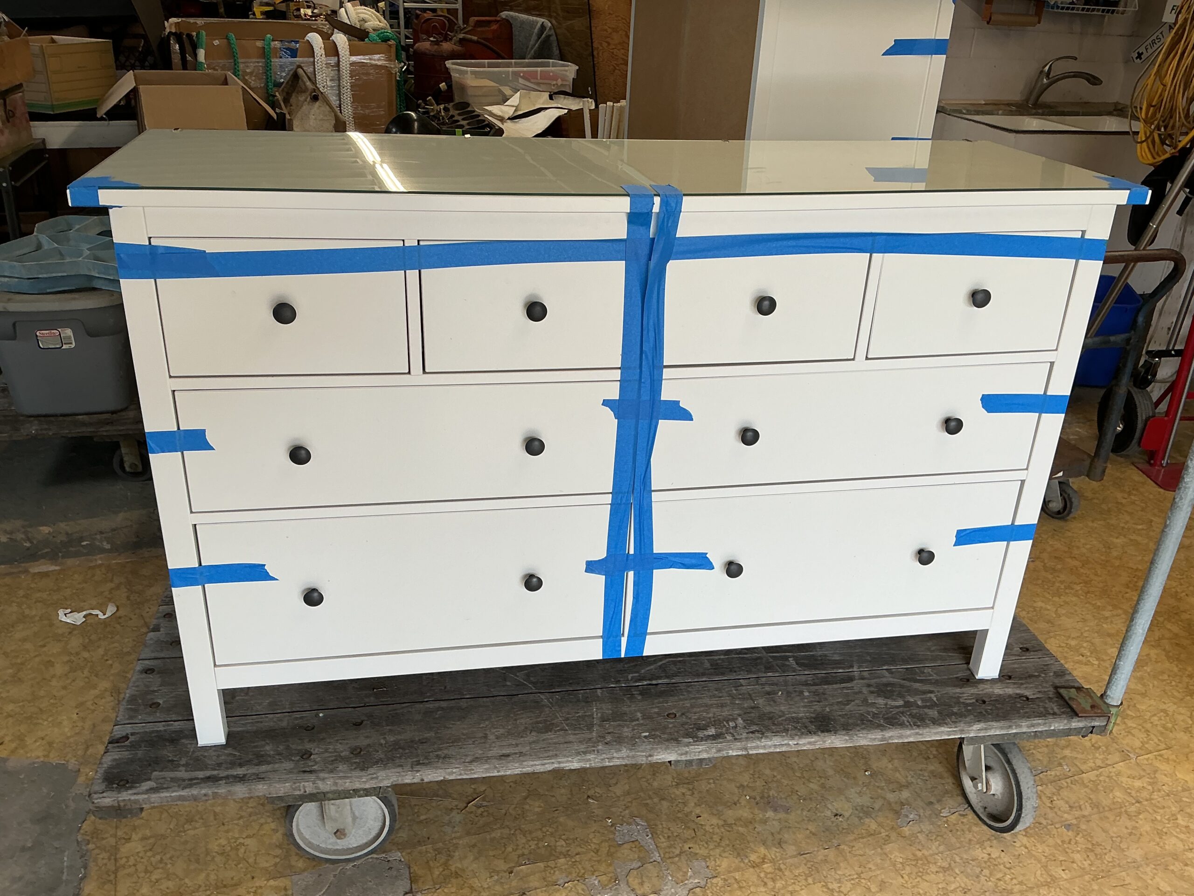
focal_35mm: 29
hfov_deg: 61.7
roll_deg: -2.4
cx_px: 597
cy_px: 448
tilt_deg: -26.0
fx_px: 1000
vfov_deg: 48.2
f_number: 1.8
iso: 16
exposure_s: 1/120
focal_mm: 3
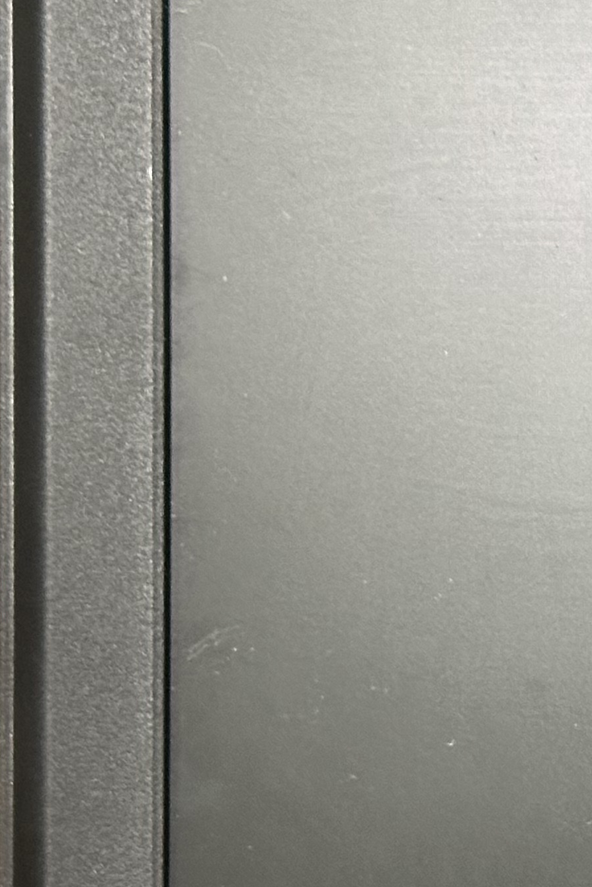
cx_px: 1173
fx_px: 3699
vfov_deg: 13.7
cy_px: 427
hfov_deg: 8.7
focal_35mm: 150
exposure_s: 1/40
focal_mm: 6.86
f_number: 1.78
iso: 400
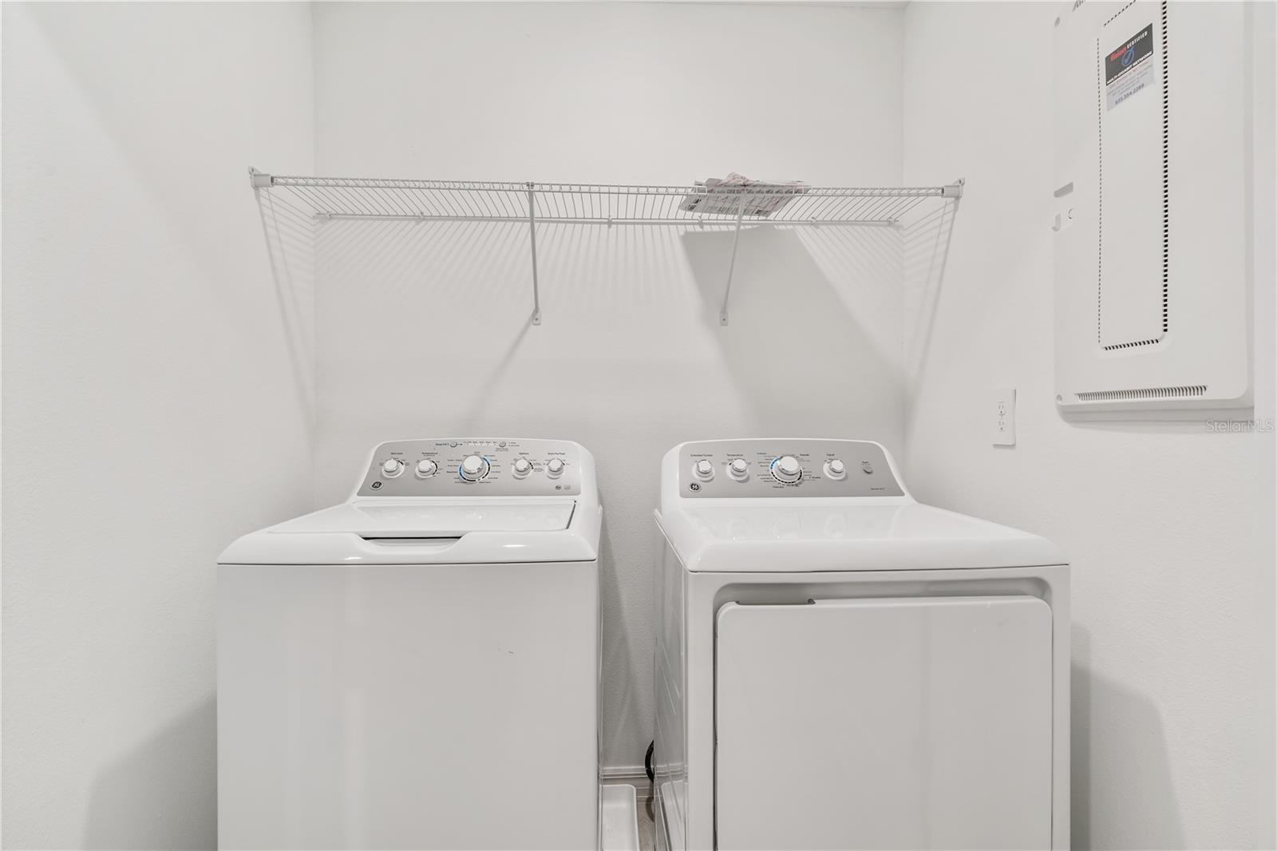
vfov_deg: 70.4
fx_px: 603
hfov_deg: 93.3
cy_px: 426
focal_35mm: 17
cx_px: 638
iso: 100
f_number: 9
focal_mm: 17
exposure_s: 1.3
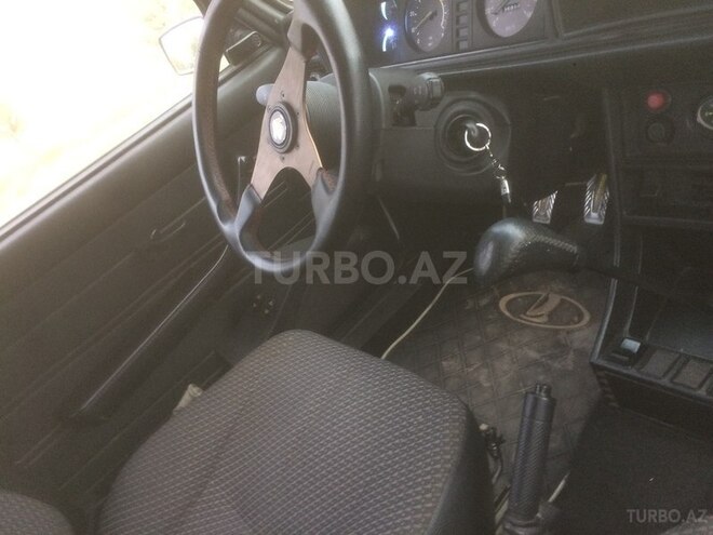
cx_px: 356
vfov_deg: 48.2
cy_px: 268
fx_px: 597
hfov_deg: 61.7
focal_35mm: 29
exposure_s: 1/33
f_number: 2.2
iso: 200
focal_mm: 4.15
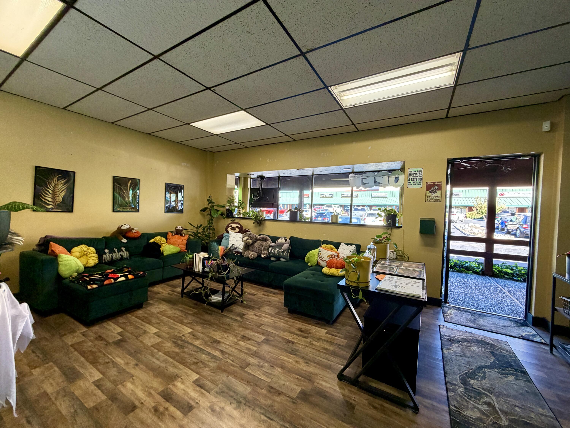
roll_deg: -1.7
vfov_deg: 85.7
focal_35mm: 14
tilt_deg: +0.2
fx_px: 231
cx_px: 285
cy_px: 214
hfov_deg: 102.1
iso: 200
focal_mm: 2.22
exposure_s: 1/64
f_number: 2.2
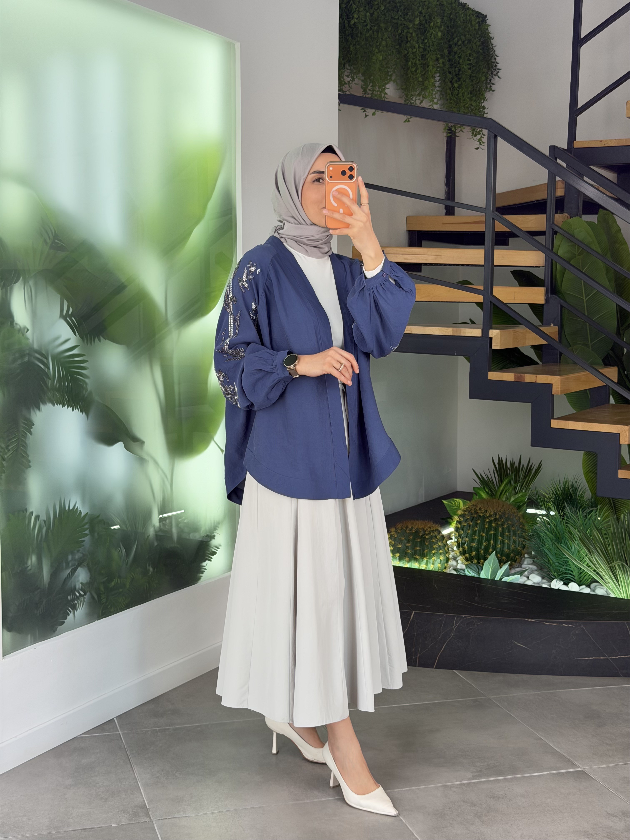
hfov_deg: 30.3
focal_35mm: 48
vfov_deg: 39.7
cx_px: 315
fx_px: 1165
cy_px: 420
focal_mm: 6.76
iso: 50
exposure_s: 1/163
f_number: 1.78
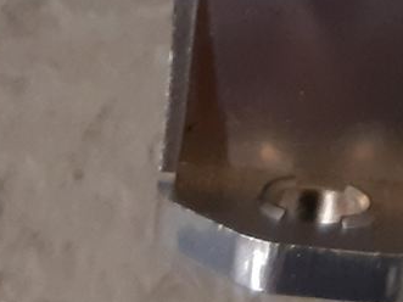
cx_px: 569
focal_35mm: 161
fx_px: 1874
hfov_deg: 11.8
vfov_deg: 8.3
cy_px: -482
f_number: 1.7
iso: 160
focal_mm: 3.93
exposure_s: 1/50
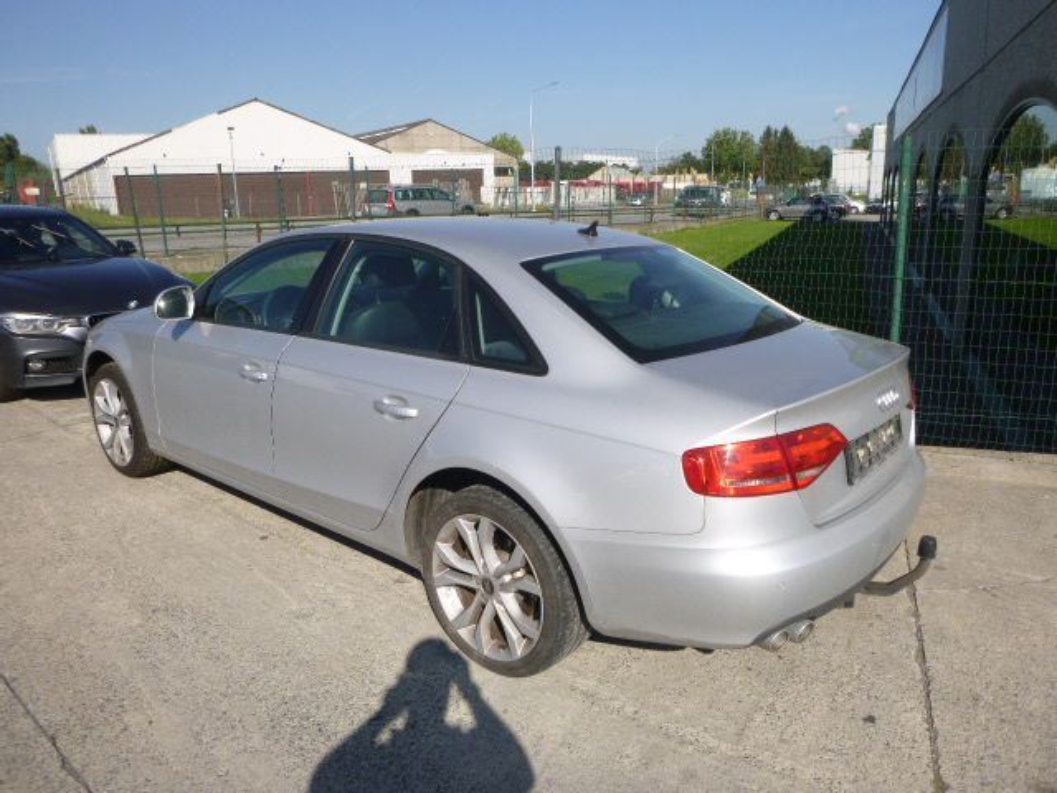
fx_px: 763
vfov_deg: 54.9
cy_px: 396
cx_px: 528
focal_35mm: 25
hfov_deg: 69.4
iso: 100
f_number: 3.9
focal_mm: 4.5
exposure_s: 1/640
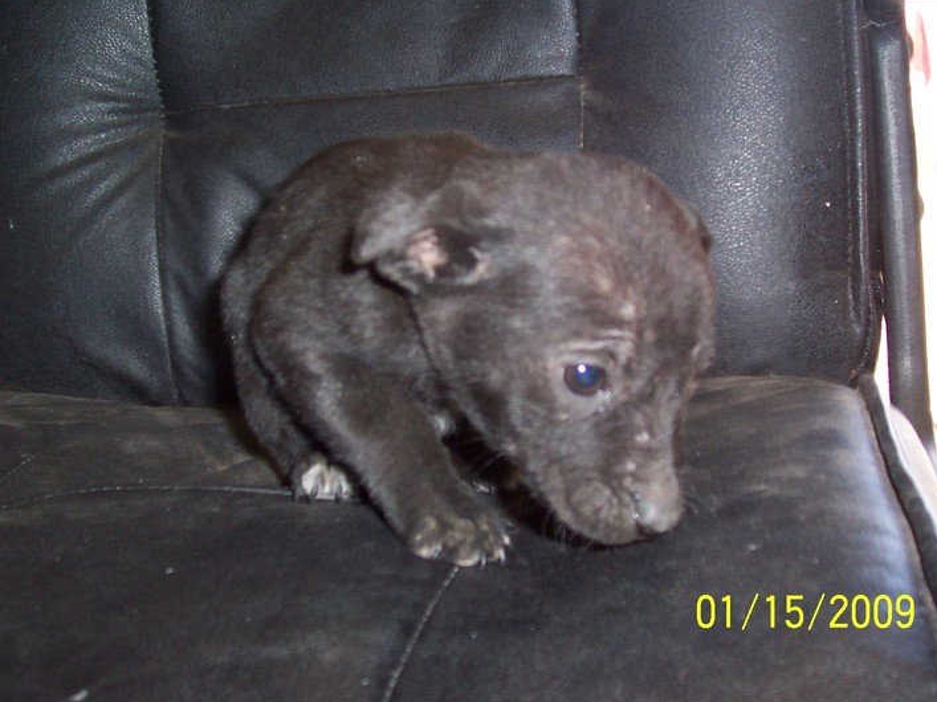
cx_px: 467
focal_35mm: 50
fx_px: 1353
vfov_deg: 29.1
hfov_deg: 38.2
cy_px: 326
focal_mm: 7
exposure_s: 1/60
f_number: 3
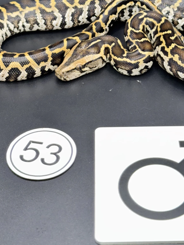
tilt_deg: -36.9
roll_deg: -0.5
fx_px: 560
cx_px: 109
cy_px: 46
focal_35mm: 79
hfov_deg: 18.7
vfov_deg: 24.3
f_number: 1.78
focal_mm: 6.76
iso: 100
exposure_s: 1/157
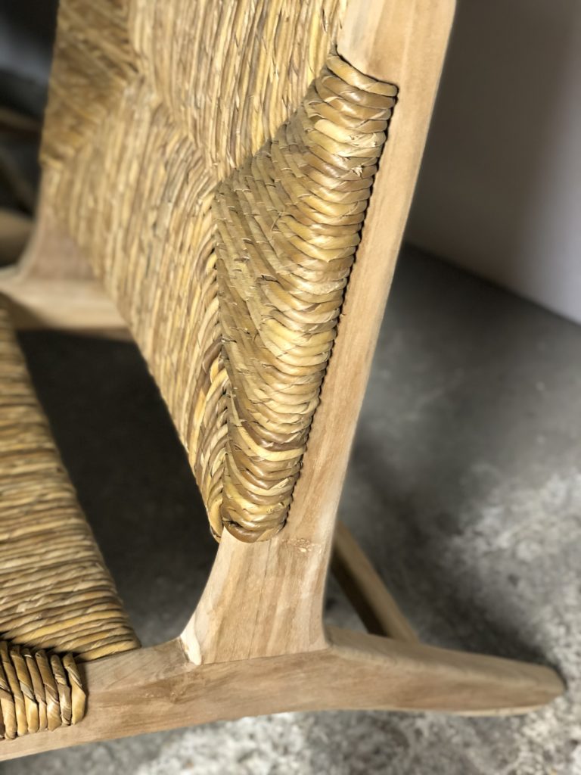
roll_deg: +12.9
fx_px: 1164
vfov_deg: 36.8
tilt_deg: -39.6
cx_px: 290
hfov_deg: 28.0
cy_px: 388
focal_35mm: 52
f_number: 2.4
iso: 160
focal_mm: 6
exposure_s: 1/20
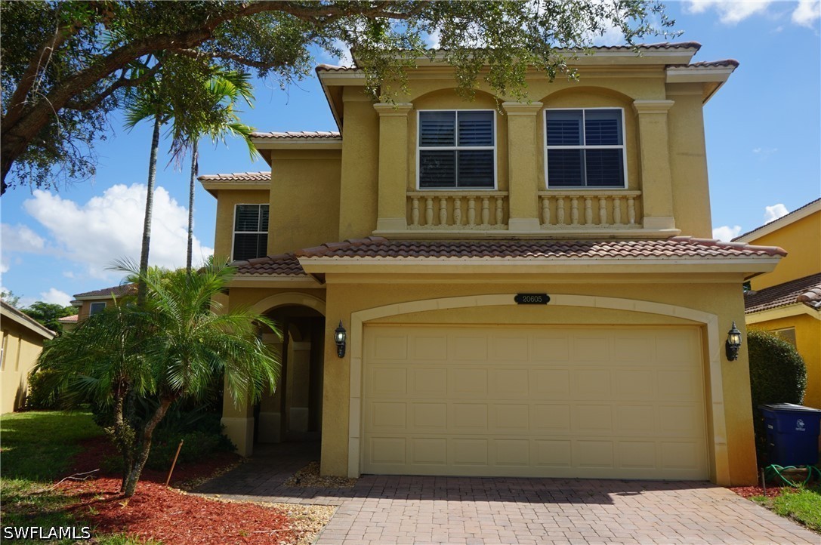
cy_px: 272
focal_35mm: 28
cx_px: 410
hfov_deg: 64.6
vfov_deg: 45.6
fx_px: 649
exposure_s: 1/125
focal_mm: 19
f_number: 11
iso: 100
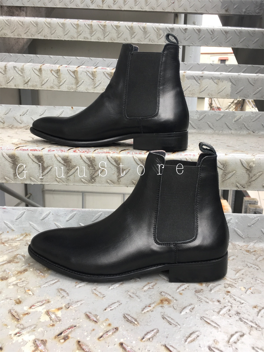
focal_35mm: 29
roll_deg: -1.3
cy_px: 176
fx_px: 295
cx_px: 132
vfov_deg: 61.7
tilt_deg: -12.8
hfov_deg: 48.2
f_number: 2.2
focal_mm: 4.15
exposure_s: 1/100
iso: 40
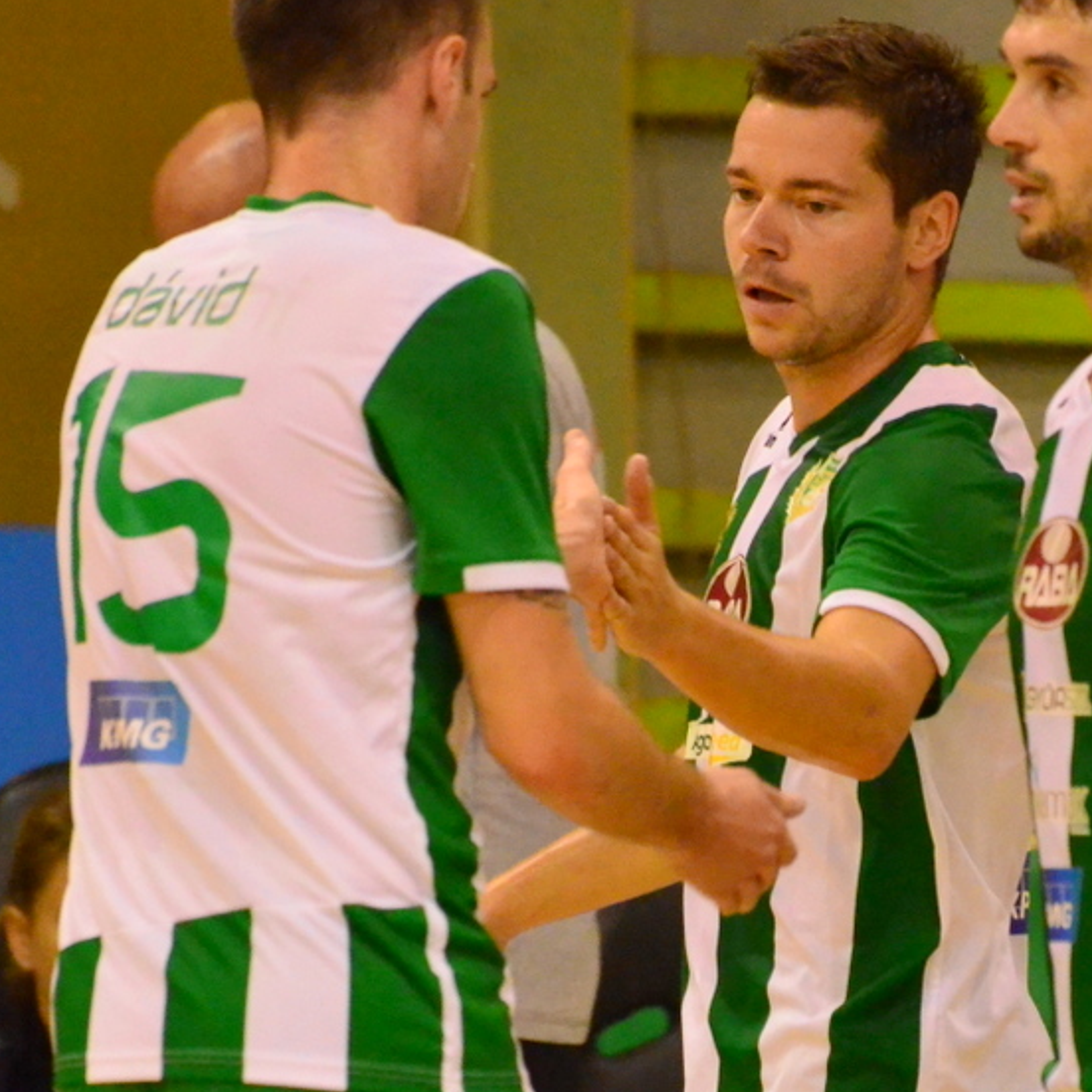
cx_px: 906
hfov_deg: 2.6
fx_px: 23698
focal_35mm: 664
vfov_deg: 2.6
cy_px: 672
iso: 6400
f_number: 5.6
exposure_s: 1/640
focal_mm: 240
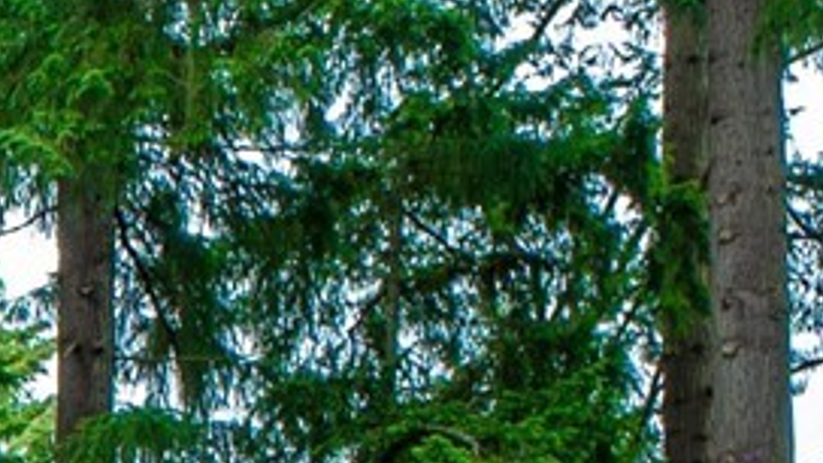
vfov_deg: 6.7
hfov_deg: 11.5
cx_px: -1115
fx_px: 3426
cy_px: 1577
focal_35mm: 157
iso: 80
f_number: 7.1
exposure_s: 1/30
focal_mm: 24
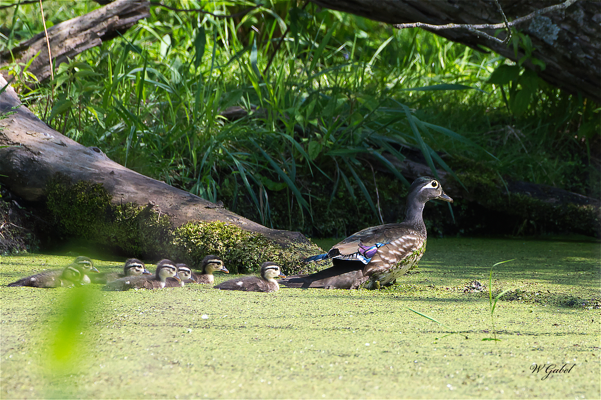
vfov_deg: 1.8
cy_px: 200
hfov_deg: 2.8
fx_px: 12513
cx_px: 300
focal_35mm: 750
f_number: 7.1
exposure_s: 1/3200
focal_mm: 500
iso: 2500
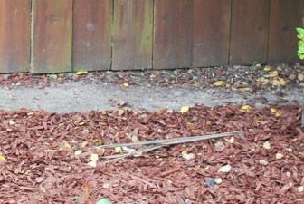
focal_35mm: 174
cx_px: -57
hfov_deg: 11.6
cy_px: 75
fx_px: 1471
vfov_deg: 7.9
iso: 180
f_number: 5.6
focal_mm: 26
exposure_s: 1/125
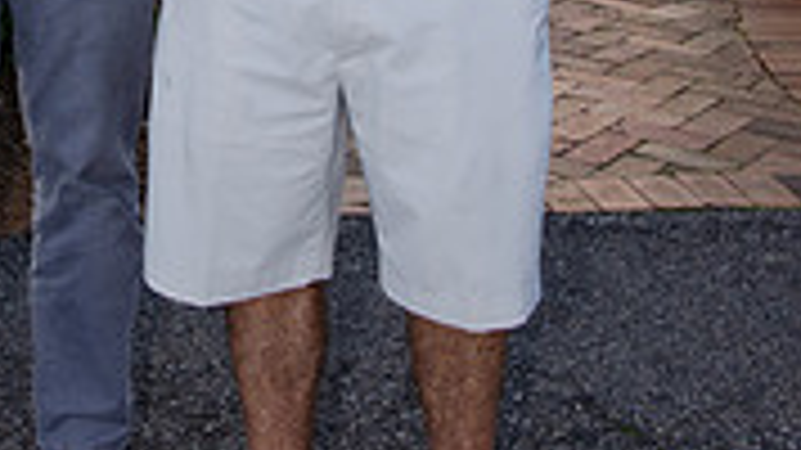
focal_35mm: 103
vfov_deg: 11.2
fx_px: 2187
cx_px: 140
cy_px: -279
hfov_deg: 20.5
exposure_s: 1/160
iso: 400
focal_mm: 26
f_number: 6.3
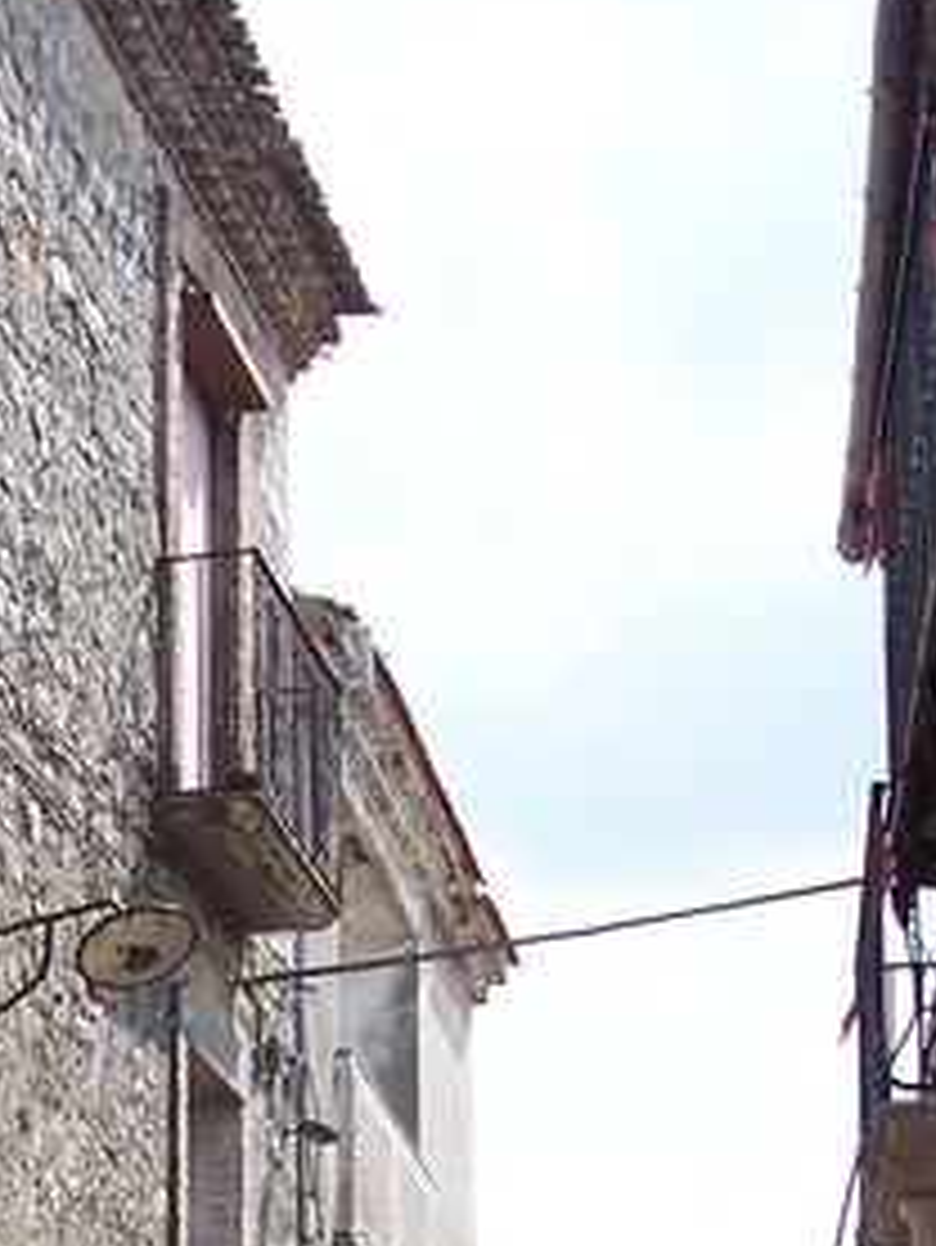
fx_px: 4323
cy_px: 1419
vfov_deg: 15.9
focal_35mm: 120
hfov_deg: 12.3
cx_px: 333
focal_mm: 8
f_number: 4
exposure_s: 1/500
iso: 100
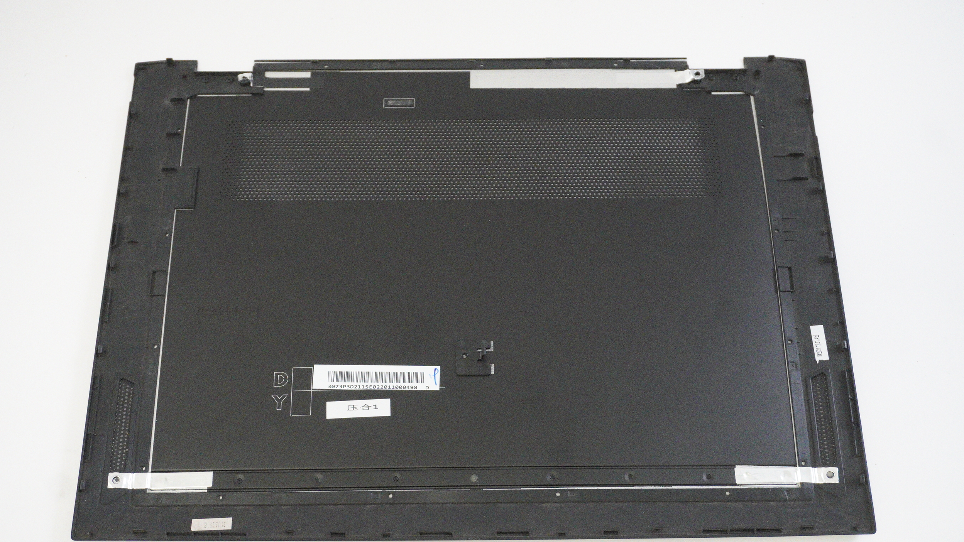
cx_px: 482
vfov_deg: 27.1
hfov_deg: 46.4
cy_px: 302
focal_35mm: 44
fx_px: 1125
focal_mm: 28
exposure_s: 1/250
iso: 8000
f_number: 5.6
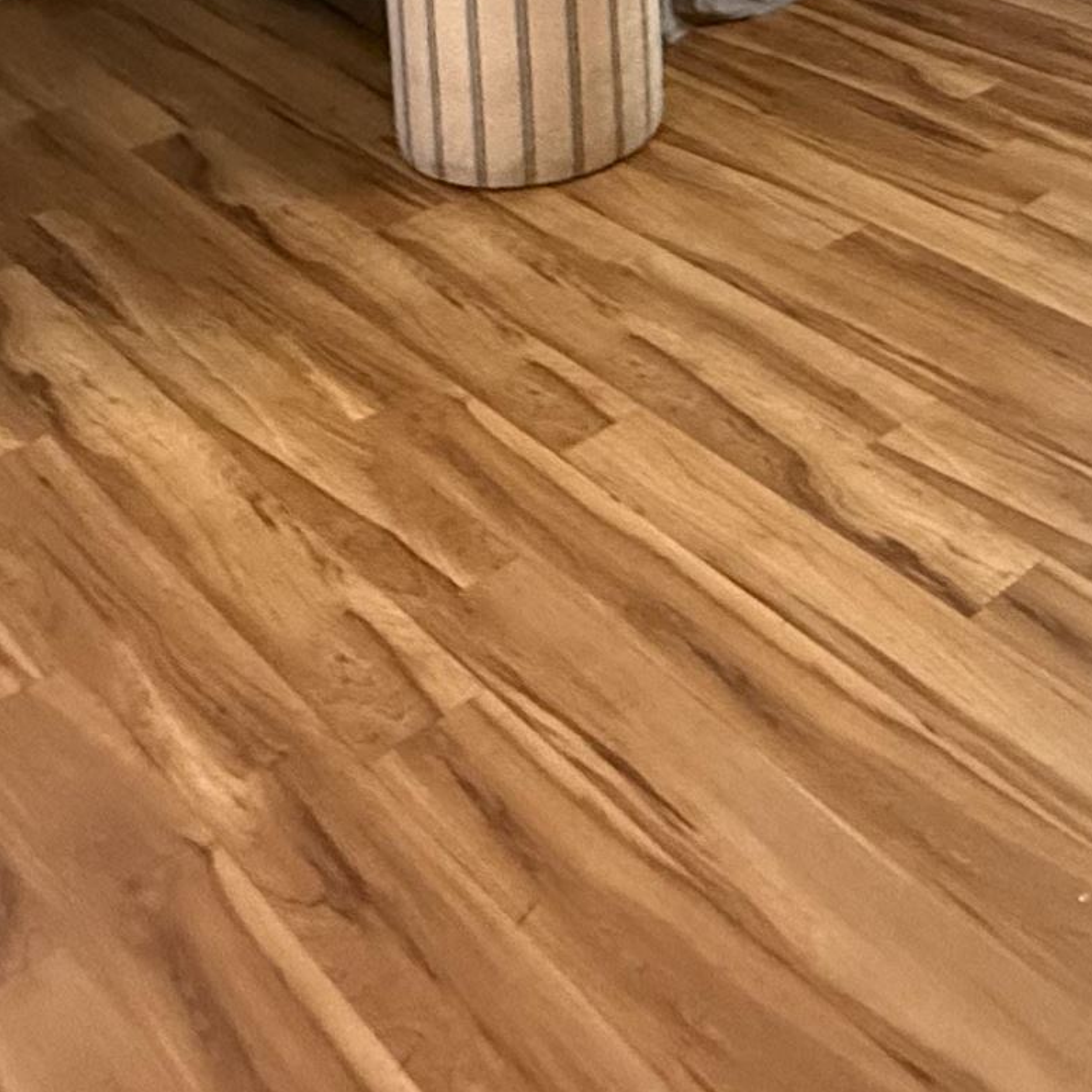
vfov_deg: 27.9
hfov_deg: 32.3
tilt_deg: -9.6
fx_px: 1749
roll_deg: +0.0
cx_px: 1055
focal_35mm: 49
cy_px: -370
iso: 640
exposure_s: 1/120
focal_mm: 2.22
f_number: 2.2
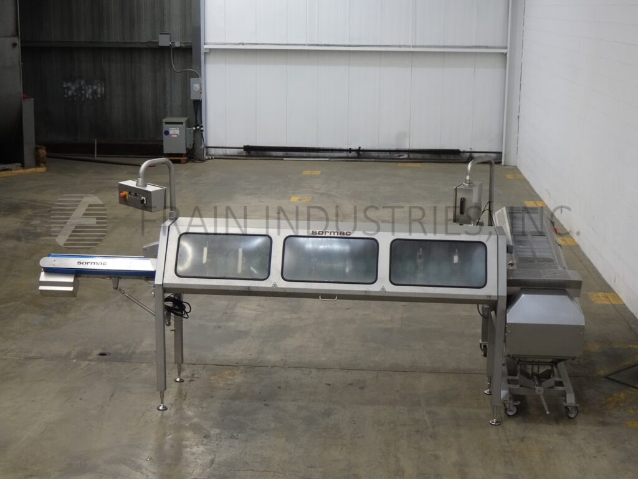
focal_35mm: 56
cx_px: 319
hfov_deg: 34.3
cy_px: 240
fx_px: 1032
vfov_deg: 26.1
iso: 400
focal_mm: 8.94
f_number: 4.5
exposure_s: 1/60
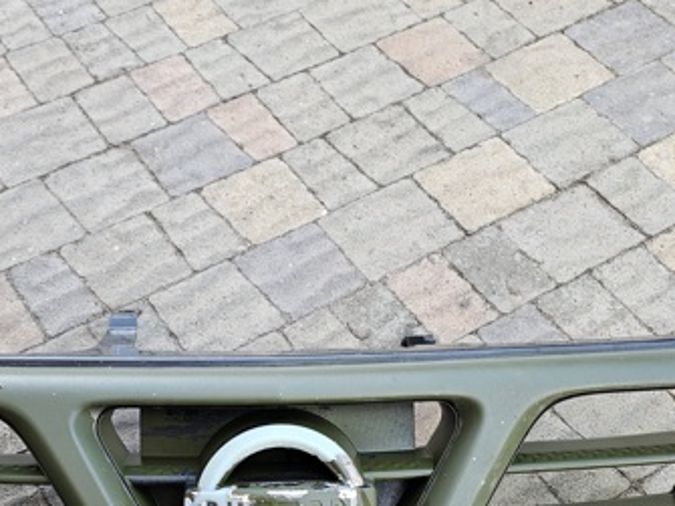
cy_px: 474
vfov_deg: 31.1
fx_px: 858
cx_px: 274
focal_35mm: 44
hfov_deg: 42.8
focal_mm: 6.3
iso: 64
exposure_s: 1/100
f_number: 1.7
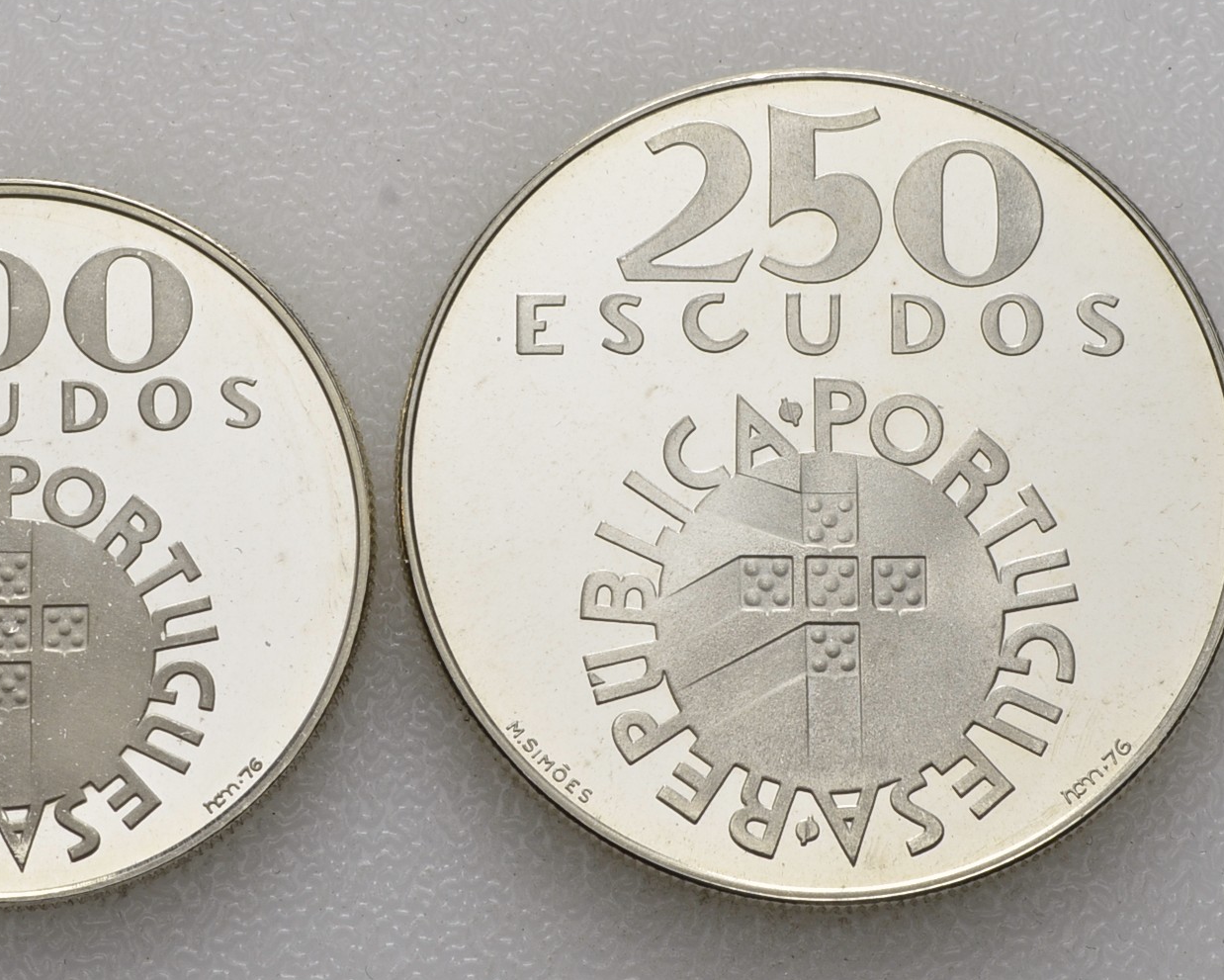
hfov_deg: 15.6
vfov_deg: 12.5
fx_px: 4457
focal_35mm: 123
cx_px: 531
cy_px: 445
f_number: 14
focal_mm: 44
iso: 400
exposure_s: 1/250
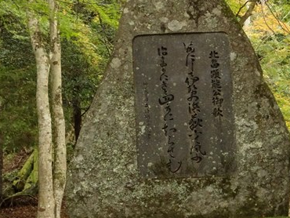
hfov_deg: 16.3
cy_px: 112
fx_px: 1014
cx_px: 121
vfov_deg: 12.3
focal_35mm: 121
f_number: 4.5
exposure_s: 1/80
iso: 640
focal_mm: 10.95
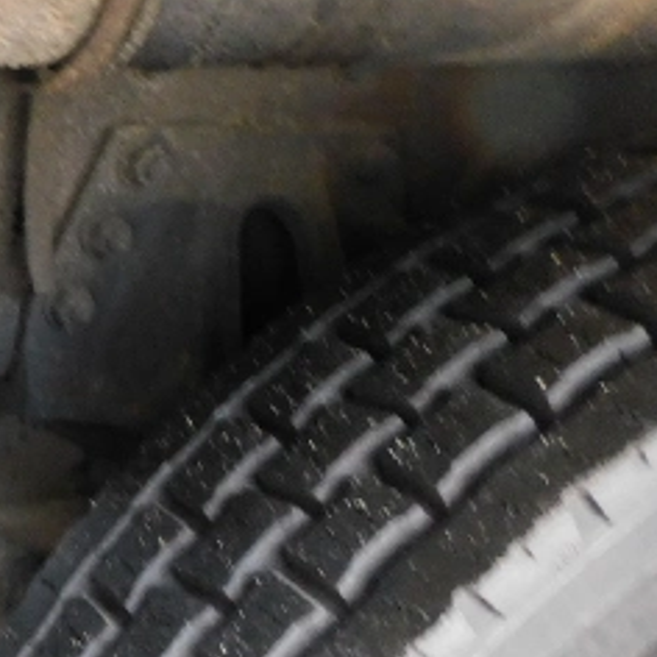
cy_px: 571
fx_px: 1482
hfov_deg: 20.0
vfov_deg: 24.4
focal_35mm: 69
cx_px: -440
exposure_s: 1/10
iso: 400
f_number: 3
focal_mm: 4
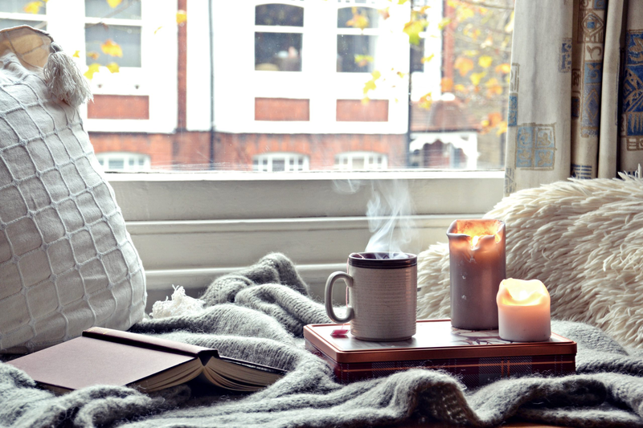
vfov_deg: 16.5
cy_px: 214
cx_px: 322
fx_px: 1473
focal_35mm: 82
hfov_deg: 24.6
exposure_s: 1/5
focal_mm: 55
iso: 400
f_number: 8
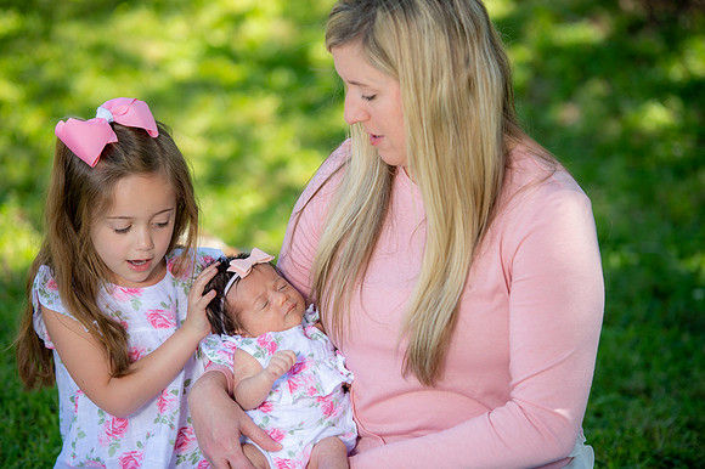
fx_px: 2838
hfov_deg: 14.2
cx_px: 352
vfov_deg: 9.5
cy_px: 234
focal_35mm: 145
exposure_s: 1/250
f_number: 2.8
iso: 100
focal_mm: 145
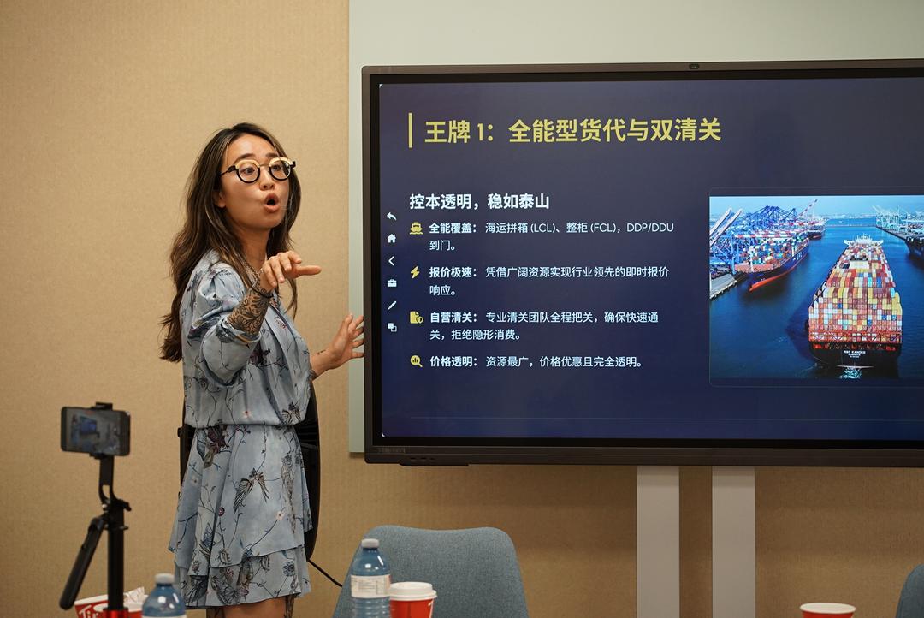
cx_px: 462
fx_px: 2628
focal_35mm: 102
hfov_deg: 19.9
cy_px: 309
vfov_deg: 13.4
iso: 1250
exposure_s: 1/160
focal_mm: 102.3
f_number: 6.3
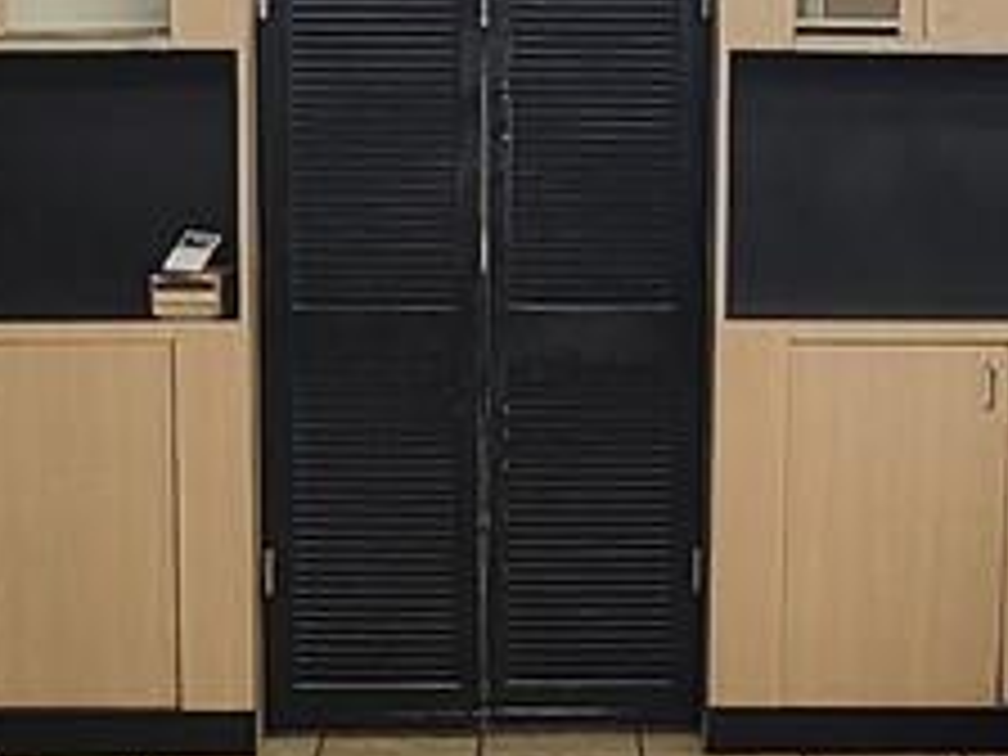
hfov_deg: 21.1
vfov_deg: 15.9
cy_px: 279
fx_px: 2708
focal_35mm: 93
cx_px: 544
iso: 40
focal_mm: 1.74
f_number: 2.2
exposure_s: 1/60
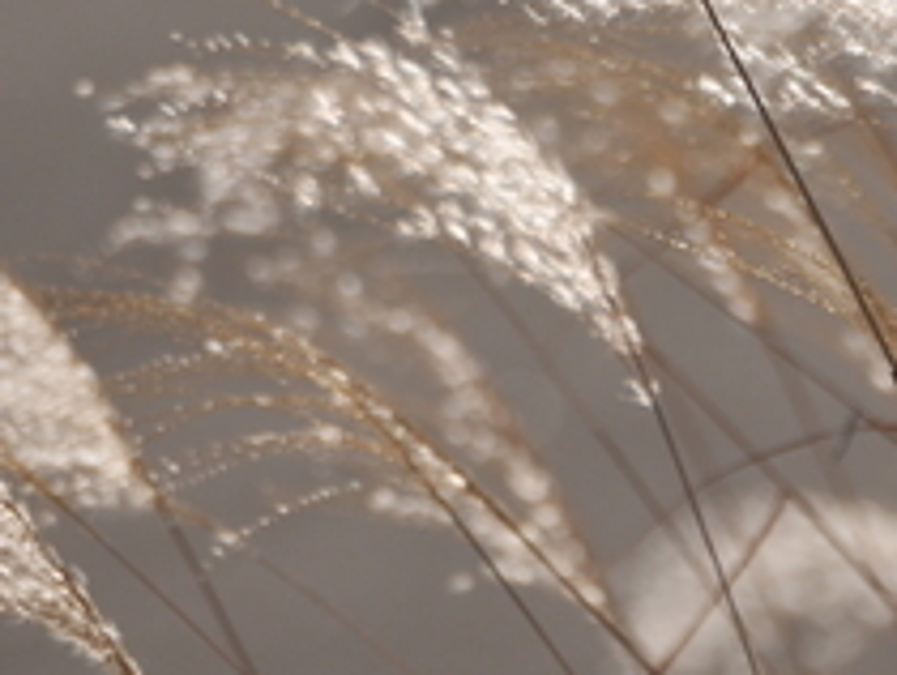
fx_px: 44414
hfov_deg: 1.2
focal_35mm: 1712
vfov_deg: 0.9
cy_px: 199
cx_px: 607
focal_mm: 300
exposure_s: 1/1000
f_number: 7.1
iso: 200
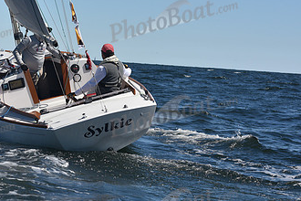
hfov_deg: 16.5
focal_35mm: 123
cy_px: 79
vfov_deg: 11.1
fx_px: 1028
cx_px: 63
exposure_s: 1/1000
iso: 200
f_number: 5.6
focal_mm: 70
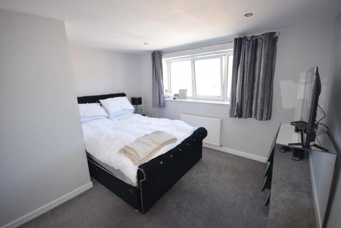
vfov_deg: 77.4
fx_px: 142
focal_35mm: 15
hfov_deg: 100.4
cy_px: 114
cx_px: 170
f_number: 5.6
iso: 720
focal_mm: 10
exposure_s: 1/125
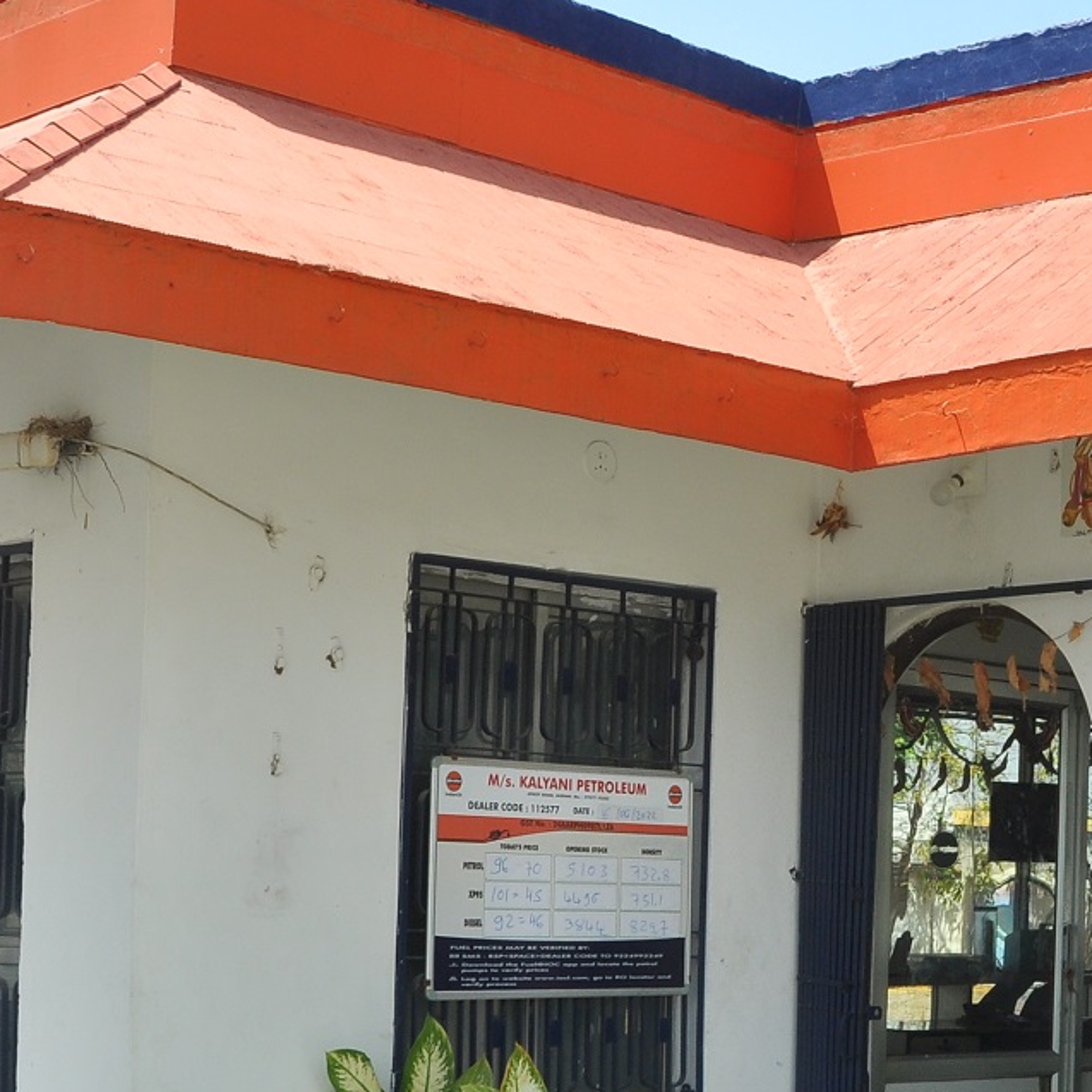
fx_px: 2570
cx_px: 948
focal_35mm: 72
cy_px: 794
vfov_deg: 23.8
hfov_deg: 23.5
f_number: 13
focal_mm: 18
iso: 200
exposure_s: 1/125
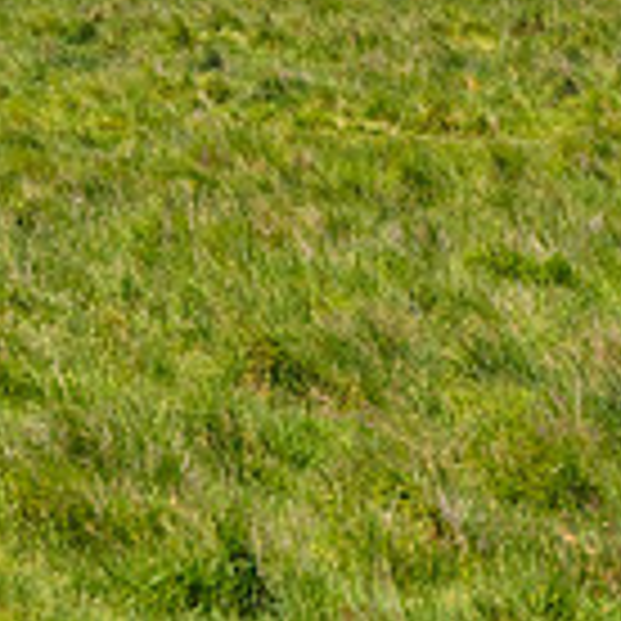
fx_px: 14532
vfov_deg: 2.4
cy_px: -245
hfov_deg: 2.4
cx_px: 562
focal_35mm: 716
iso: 400
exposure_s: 1/1600
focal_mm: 200
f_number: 8
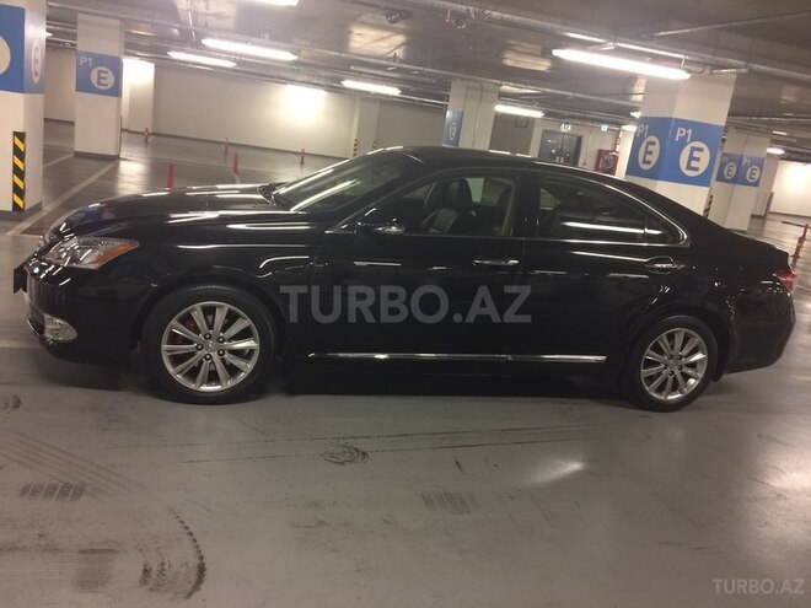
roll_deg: -9.1
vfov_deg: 48.2
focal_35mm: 29
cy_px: 304
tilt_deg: -14.5
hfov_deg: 61.7
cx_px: 406
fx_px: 679
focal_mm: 4.15
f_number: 2.2
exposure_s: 1/33
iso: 160
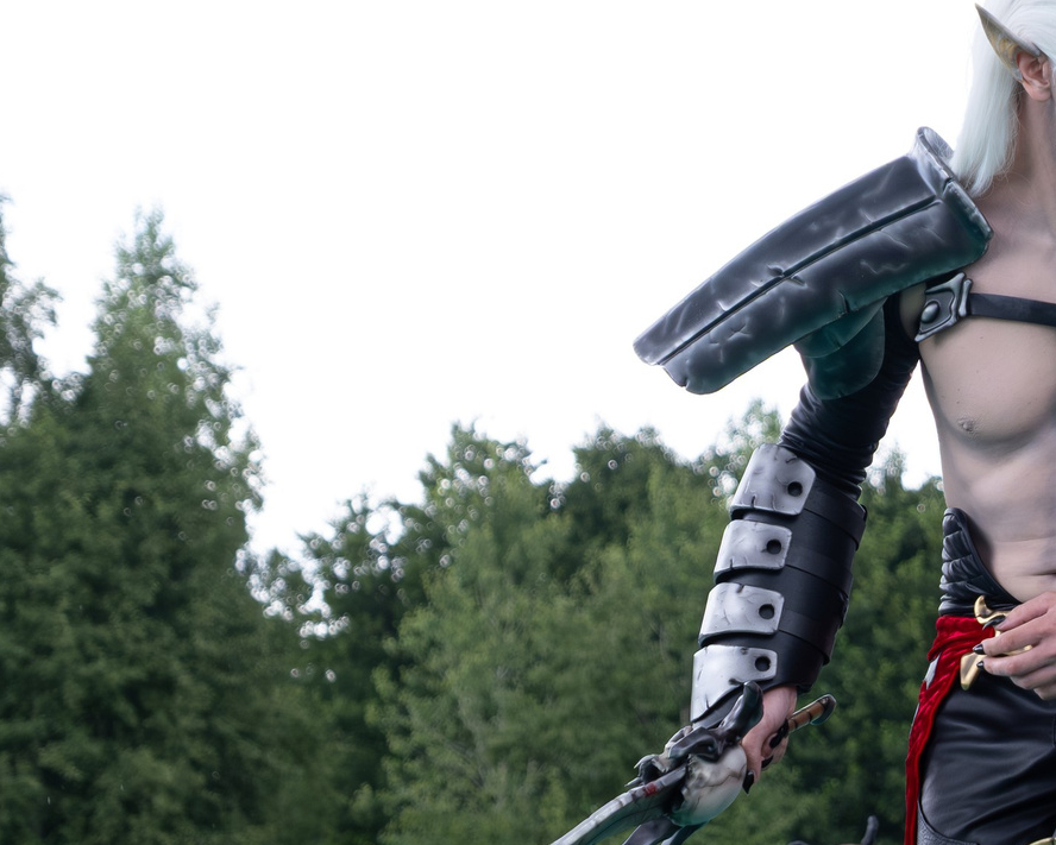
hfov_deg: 10.0
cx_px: 1069
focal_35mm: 192
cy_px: 581
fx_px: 6003
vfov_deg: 8.1
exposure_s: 1/640
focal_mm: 47
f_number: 3.6
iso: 800
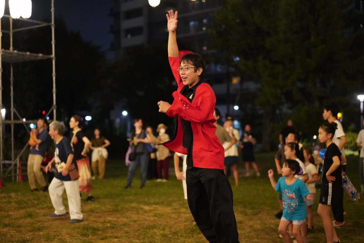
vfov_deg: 24.6
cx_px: 182
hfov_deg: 36.2
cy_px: 122
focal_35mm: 55
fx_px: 556
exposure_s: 1/160
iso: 6400
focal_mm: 55
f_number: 2
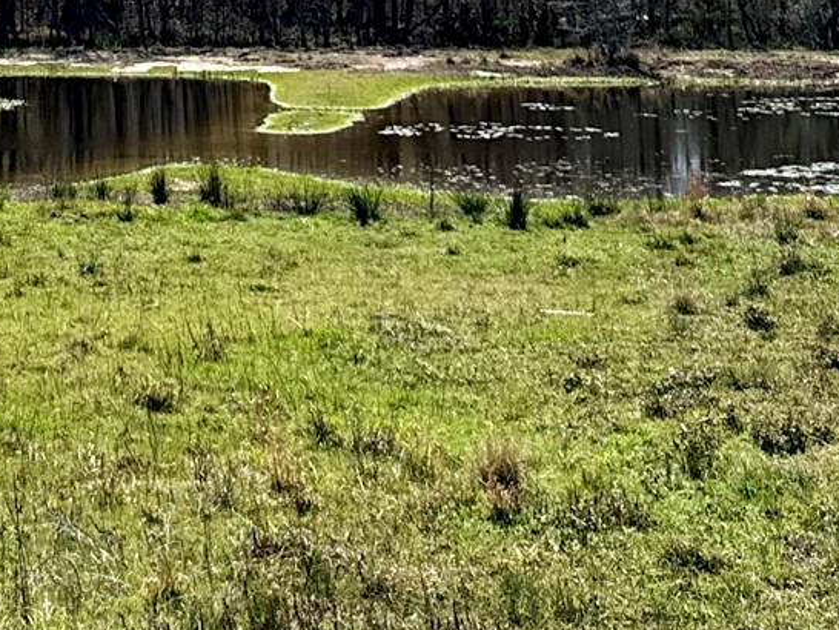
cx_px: -146
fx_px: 2182
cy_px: -261
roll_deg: +0.9
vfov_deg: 15.4
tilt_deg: +7.0
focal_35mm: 90
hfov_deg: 20.5
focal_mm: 6.76
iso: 80
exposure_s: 1/8130
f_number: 1.78
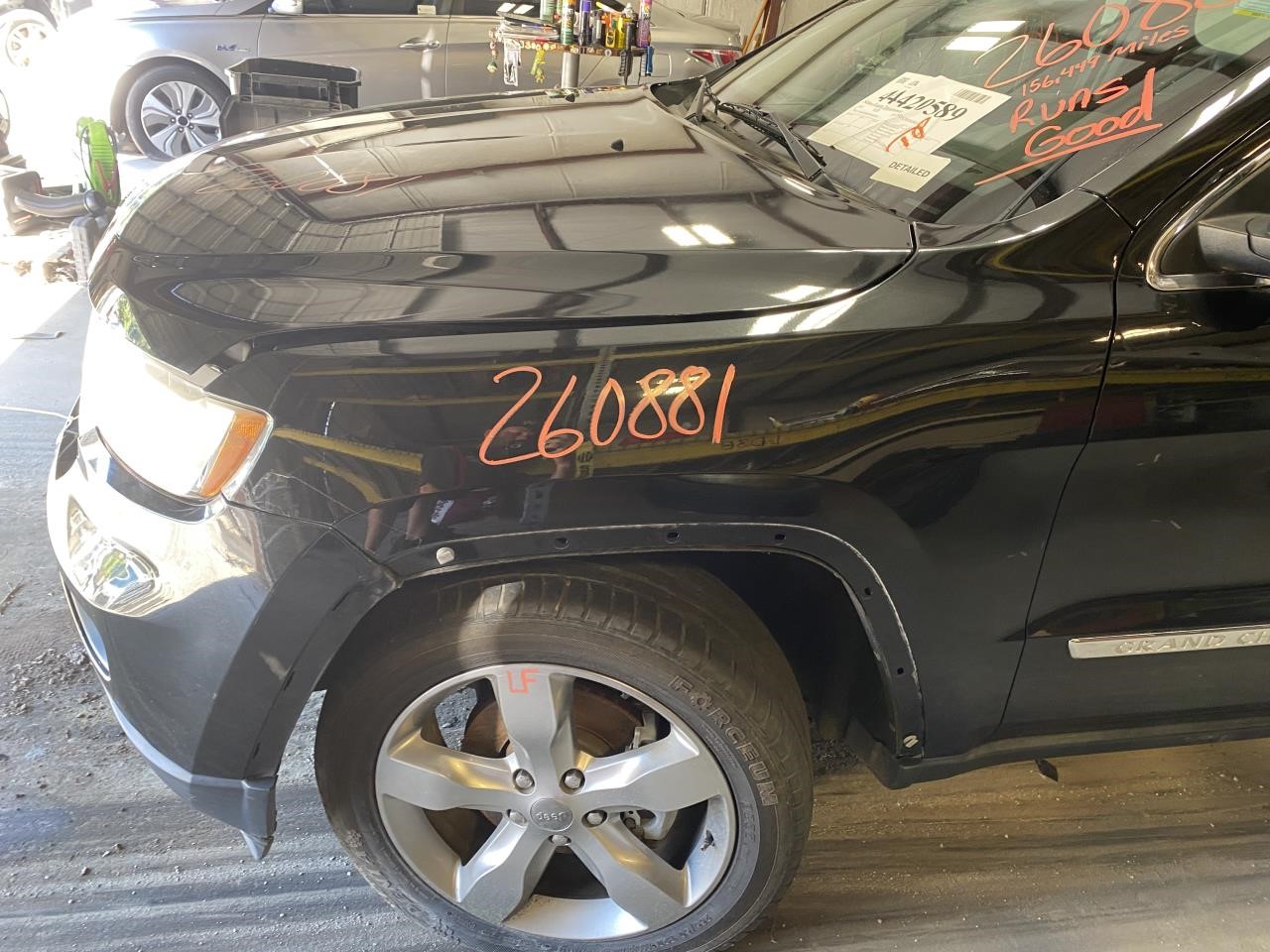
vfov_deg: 53.1
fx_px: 954
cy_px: 476
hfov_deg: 67.3
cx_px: 635
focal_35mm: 26
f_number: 1.8
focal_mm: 4.25
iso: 160
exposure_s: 1/60
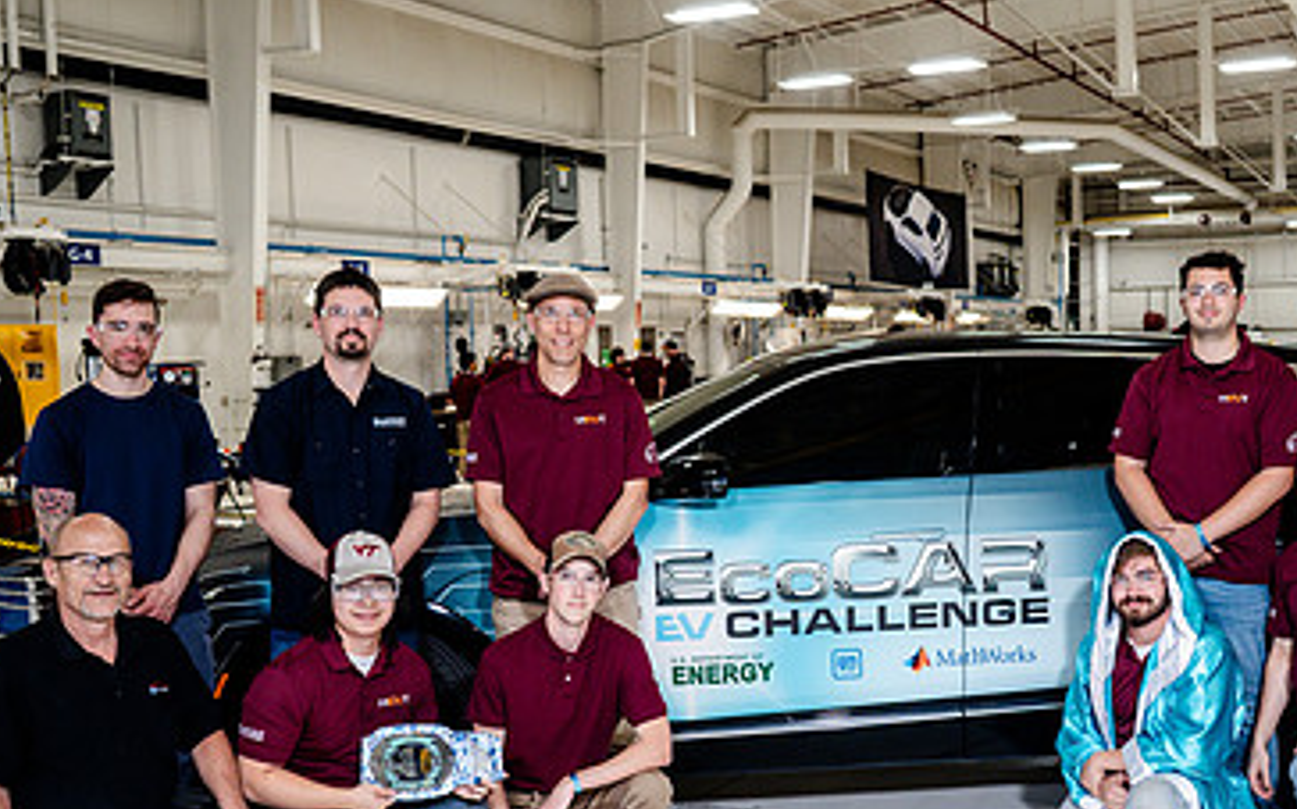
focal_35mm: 39
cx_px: 834
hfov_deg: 49.8
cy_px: 504
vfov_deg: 32.6
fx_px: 1378
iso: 800
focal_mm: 24
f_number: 4
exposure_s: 1/160
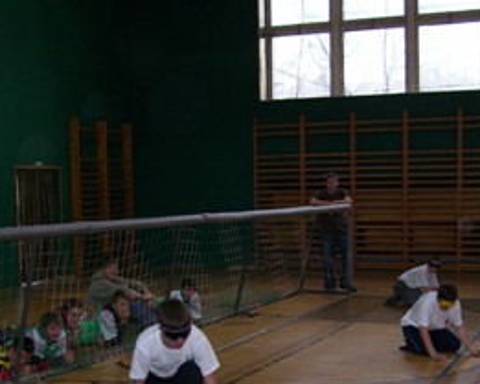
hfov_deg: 30.4
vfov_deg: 24.3
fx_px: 881
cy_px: 303
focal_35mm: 62
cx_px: 210
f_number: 2.7
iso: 160
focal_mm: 6
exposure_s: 1/60
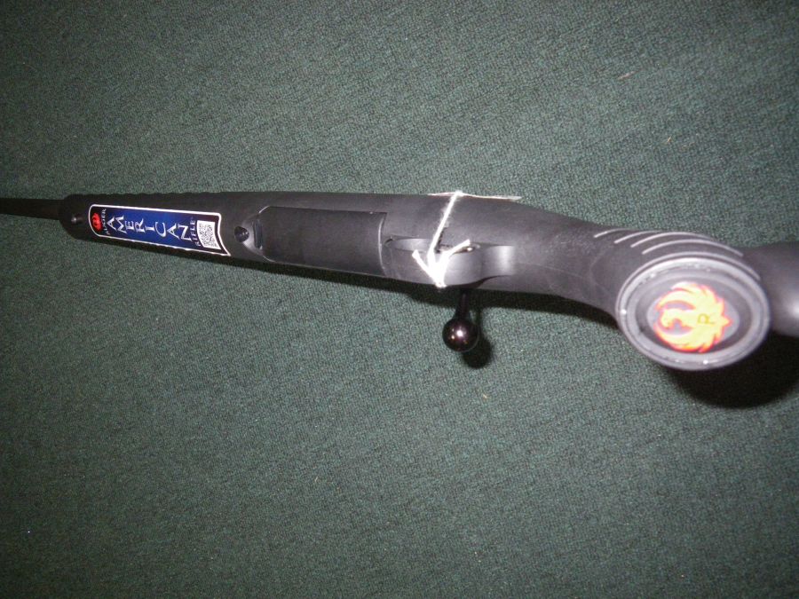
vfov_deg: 49.7
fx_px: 646
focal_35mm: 28
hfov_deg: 63.4
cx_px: 400
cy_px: 300
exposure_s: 1/50
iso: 400
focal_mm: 5
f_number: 3.5
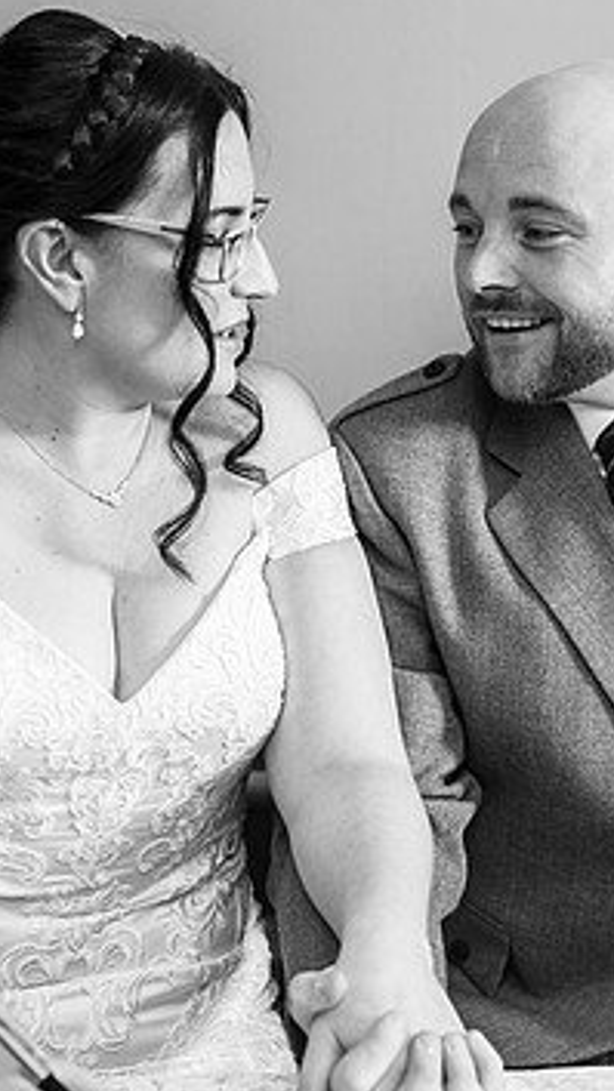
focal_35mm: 80
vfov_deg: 26.5
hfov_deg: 15.1
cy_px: 574
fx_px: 2317
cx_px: 293
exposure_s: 1/100
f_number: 2.5
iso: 320
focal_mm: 35
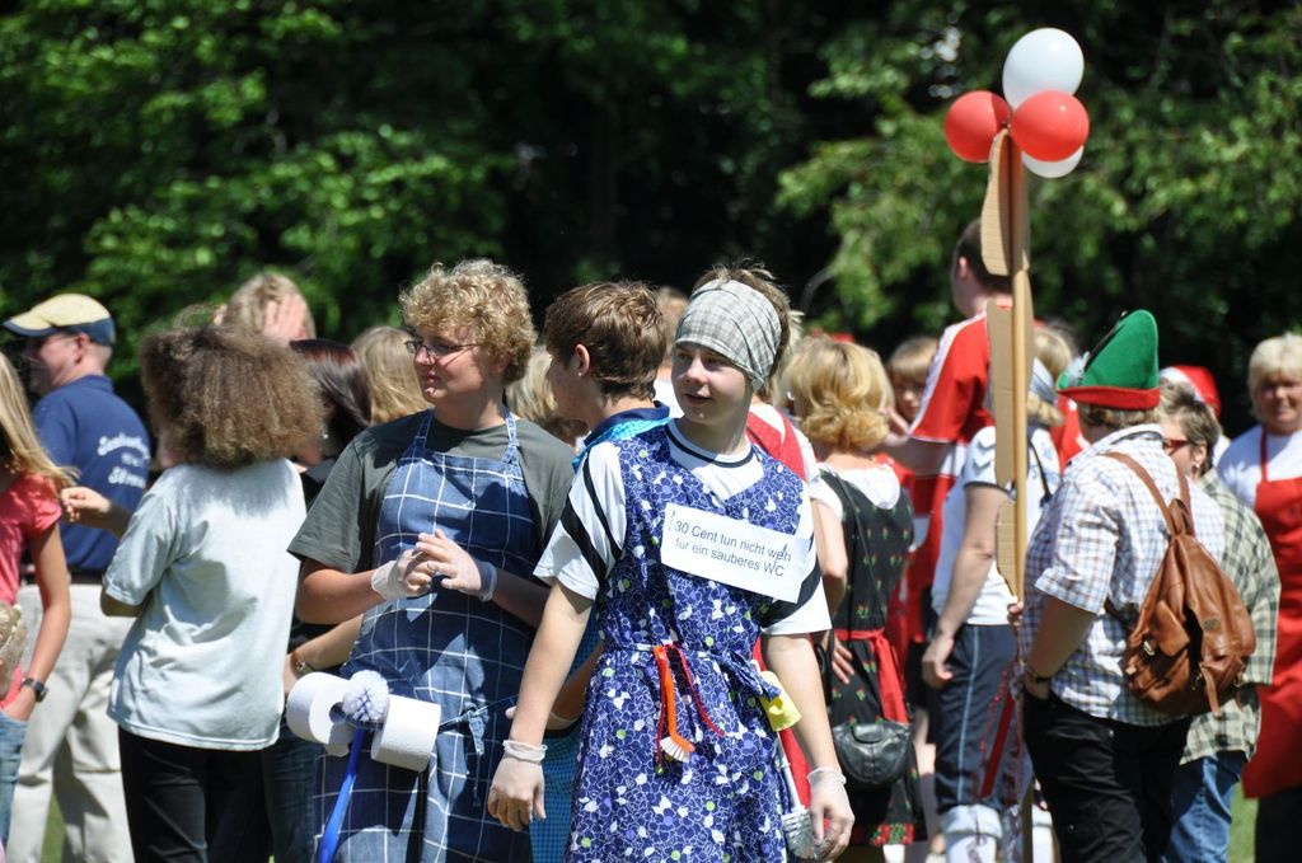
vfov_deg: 4.6
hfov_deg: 6.9
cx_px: 651
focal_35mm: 300
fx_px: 10831
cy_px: 432
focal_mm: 200
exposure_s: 1/640
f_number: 6.3
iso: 200
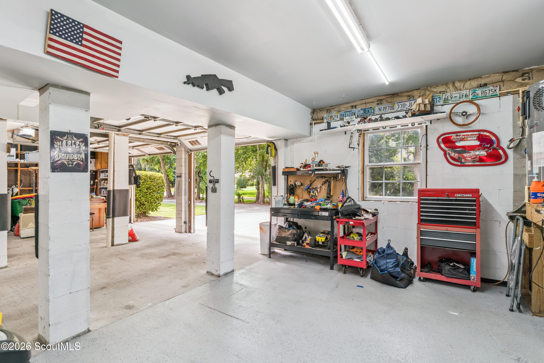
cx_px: 272
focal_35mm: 17
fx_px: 257
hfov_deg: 93.3
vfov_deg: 70.5
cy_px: 182
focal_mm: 17
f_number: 8
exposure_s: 1/20
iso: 250
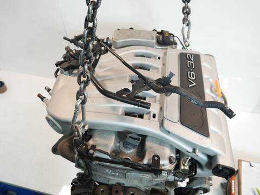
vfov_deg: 49.7
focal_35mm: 28
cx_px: 130
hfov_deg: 63.4
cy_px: 98
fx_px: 210
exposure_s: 1/125
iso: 800
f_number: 3.5
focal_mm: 14
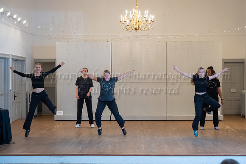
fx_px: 437
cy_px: 89
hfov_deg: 31.4
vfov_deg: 21.3
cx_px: 137
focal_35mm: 64
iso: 1600
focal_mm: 56
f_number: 2.8
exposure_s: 1/200
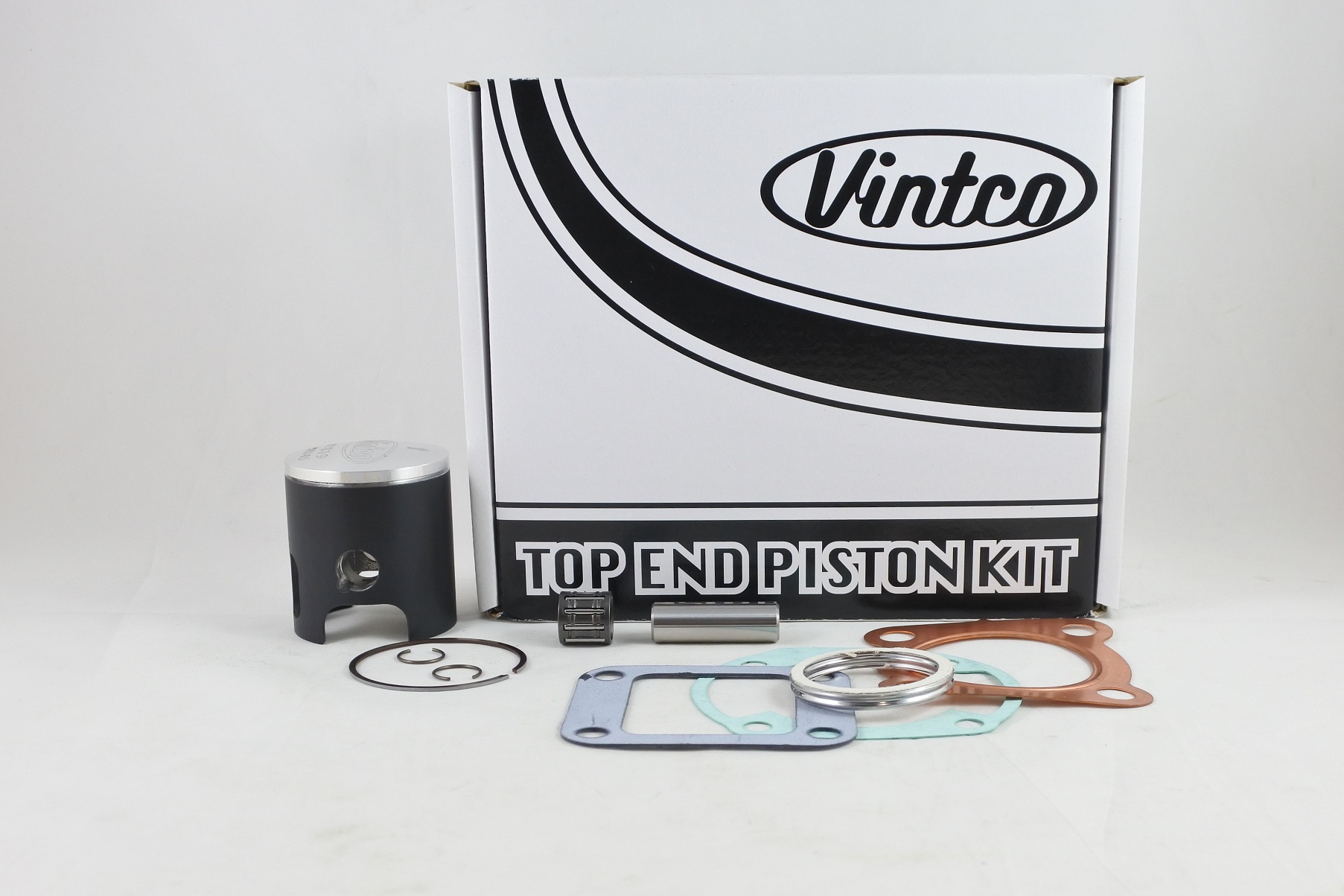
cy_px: 448
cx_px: 672
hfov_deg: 55.8
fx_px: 1269
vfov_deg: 38.9
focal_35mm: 34
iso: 400
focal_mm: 12.8
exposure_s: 1/125
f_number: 4
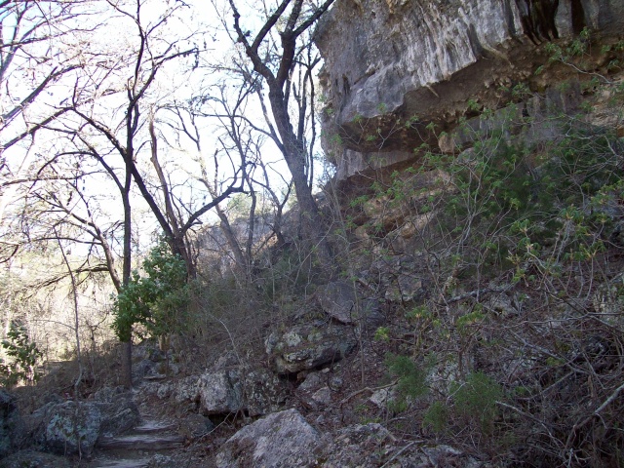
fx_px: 649
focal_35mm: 36
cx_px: 312
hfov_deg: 51.4
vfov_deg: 39.7
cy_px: 234
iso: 80
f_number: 2.7
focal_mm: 6
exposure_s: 1/123
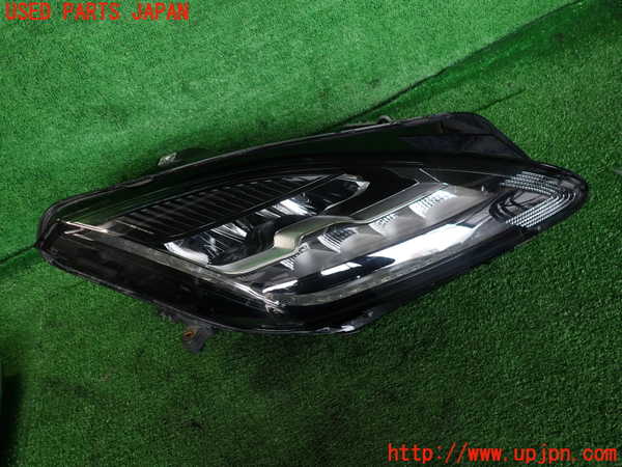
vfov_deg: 54.9
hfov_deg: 69.4
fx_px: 449
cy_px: 234
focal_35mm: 25
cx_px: 311
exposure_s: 1/60
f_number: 2
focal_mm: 4.5
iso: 160
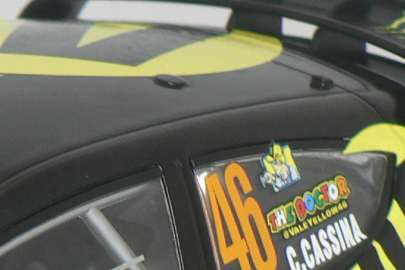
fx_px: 4826
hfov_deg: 4.8
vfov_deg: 3.2
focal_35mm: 429
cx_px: -201
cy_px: 544
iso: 80
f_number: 3.2
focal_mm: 14.9
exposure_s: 1/60
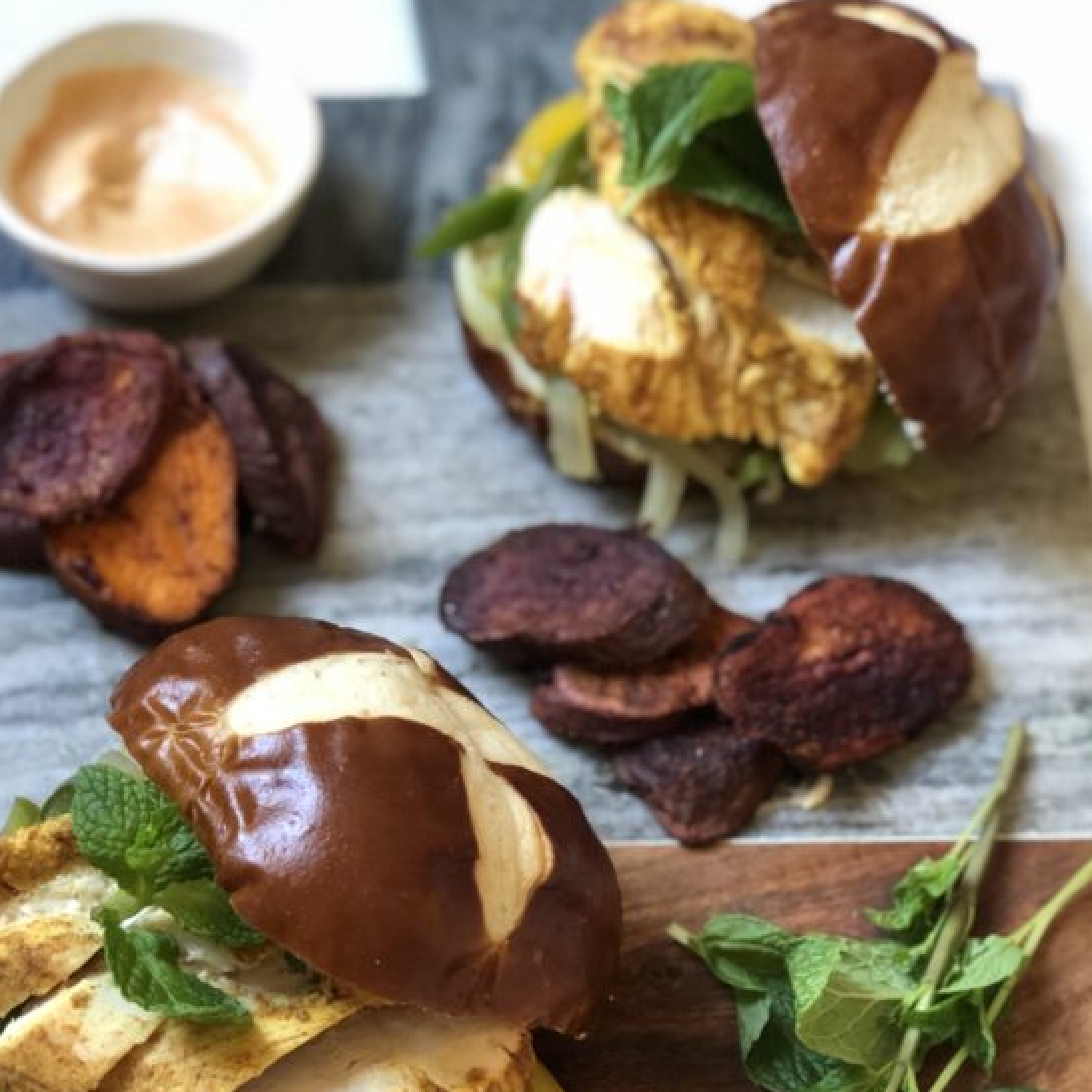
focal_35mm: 74
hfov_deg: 23.4
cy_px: 761
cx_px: 513
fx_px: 2641
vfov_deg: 23.2
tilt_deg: -57.7
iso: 320
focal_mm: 6.6
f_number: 2.8
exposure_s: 1/30
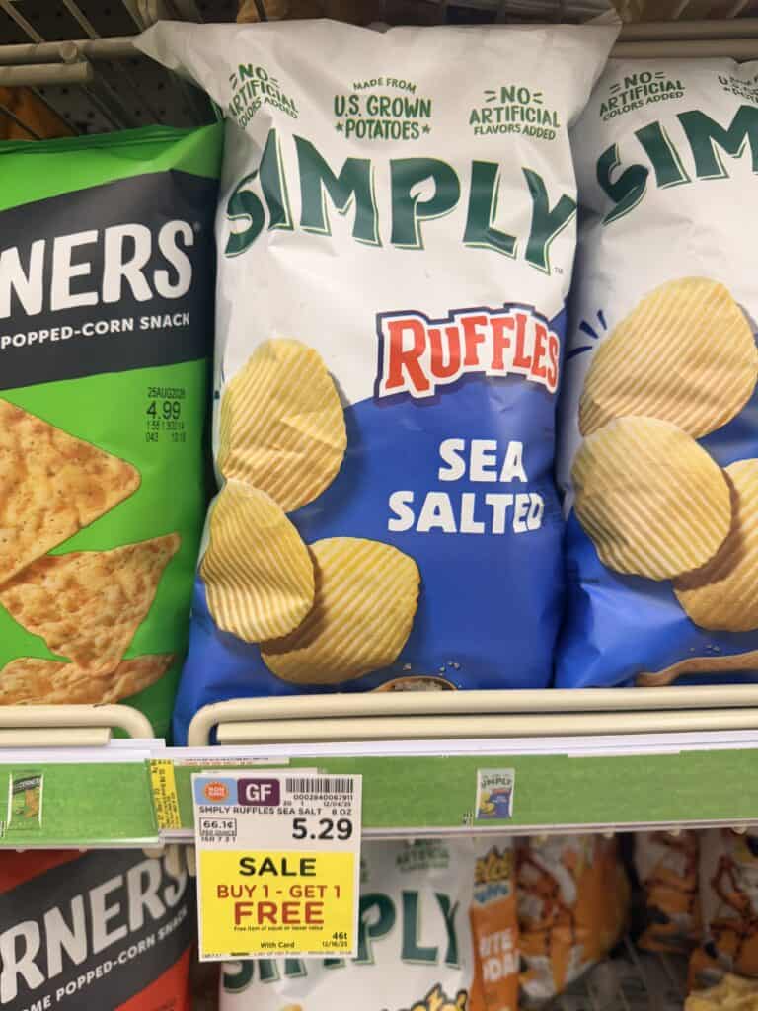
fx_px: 701
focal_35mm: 24
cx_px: 379
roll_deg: +1.8
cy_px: 506
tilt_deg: -10.1
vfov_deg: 71.6
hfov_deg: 56.8
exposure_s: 1/63
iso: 125
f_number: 1.78
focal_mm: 6.76
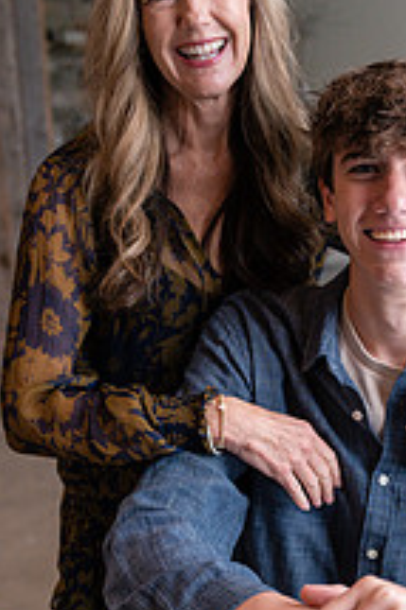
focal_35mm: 69
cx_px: 332
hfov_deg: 19.5
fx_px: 1169
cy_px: 406
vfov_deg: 29.1
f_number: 2.8
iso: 1250
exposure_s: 1/250
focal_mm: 33
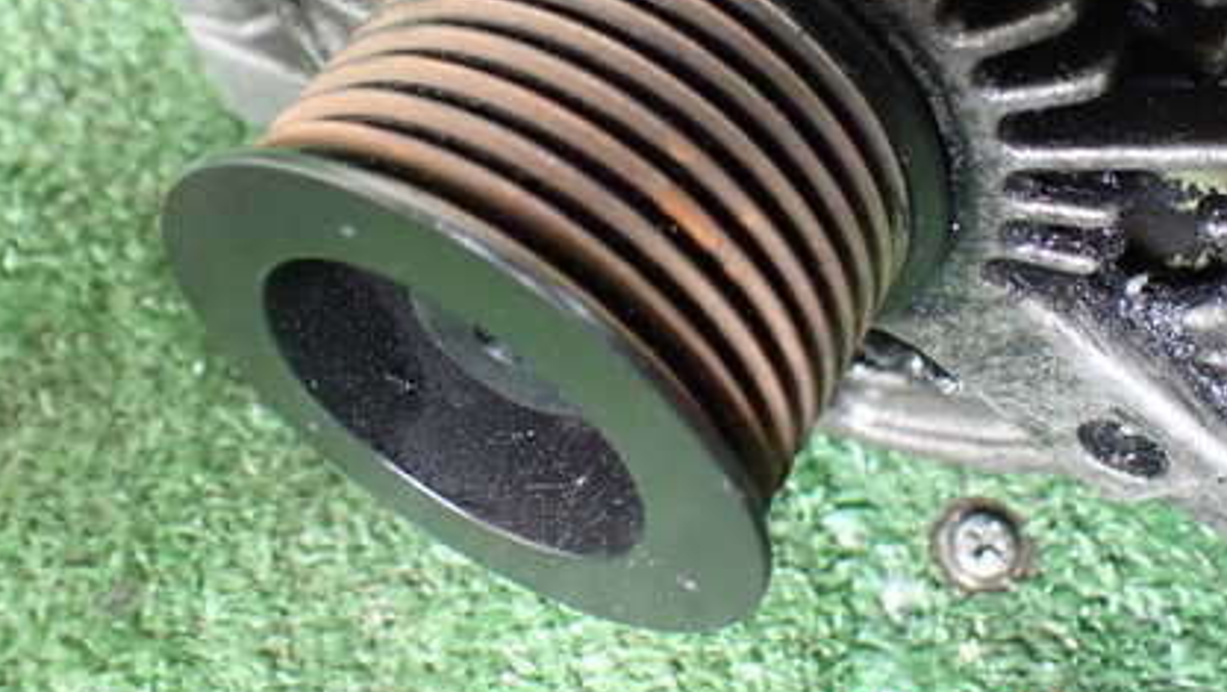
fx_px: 1530
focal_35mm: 47
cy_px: 100
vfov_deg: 24.9
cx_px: 618
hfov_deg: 43.7
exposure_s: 1/80
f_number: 2.3
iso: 800
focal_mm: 5.4
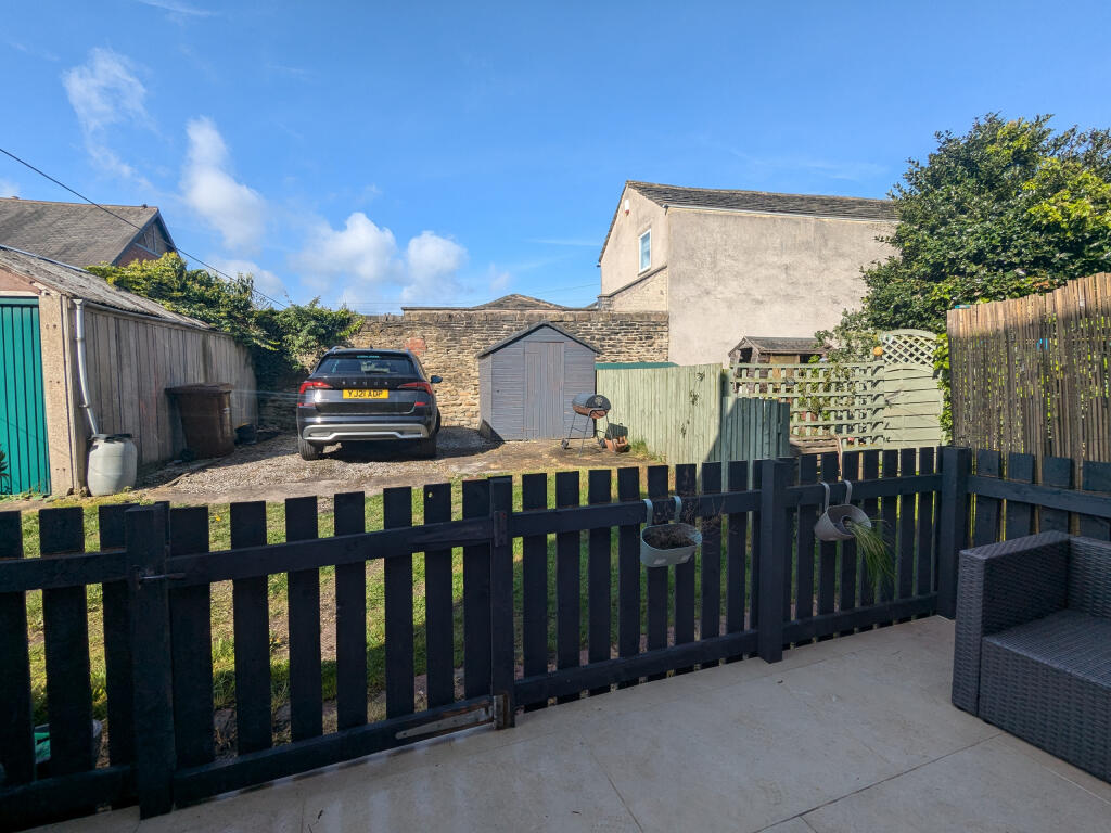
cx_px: 556
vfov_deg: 78.1
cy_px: 416
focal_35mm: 16
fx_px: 514
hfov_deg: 94.5
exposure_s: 1/1208
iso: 45
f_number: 2.2
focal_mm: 2.35
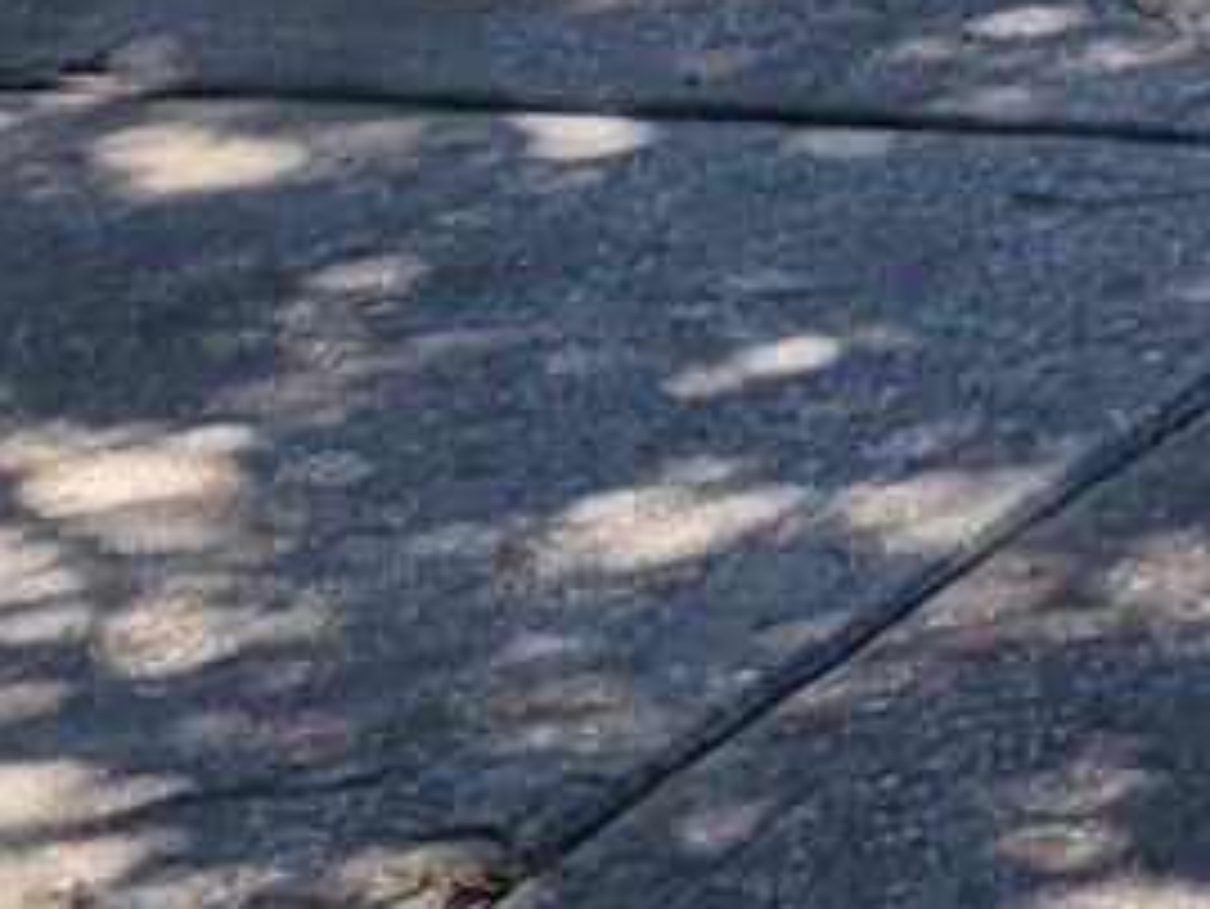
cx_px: 2937
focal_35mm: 198
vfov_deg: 6.6
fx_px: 6924
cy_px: -2182
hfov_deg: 9.0
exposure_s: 1/876
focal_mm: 5.4
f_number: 1.8
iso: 40
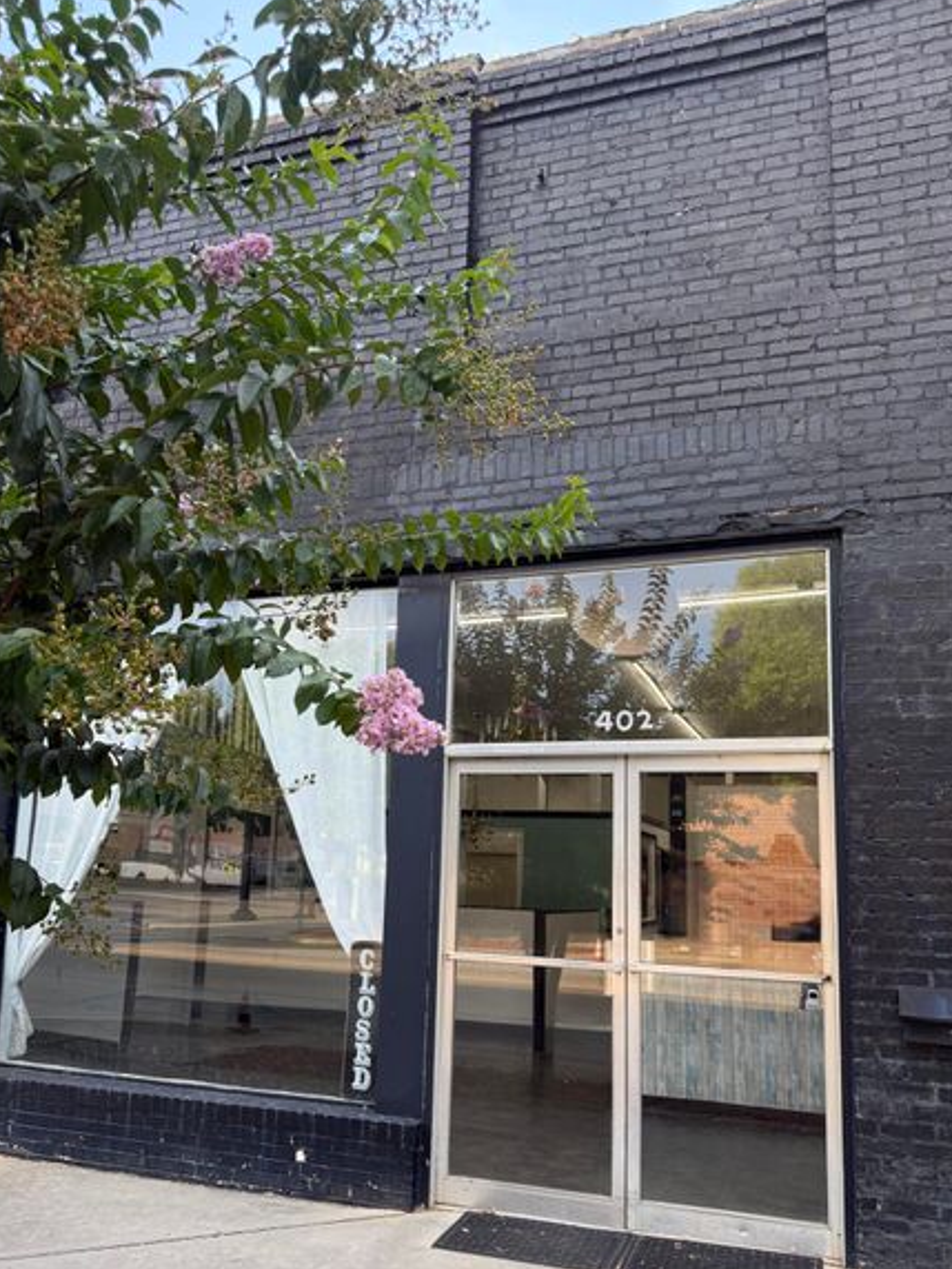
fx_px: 1027
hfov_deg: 49.7
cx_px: 459
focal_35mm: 28
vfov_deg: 63.3
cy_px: 704
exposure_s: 1/742
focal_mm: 6.76
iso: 100
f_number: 1.78
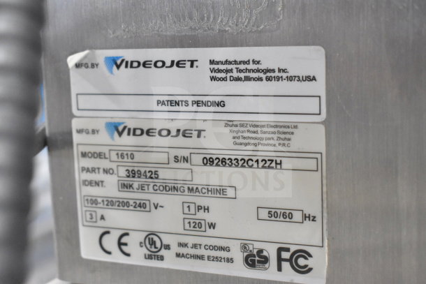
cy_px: 142
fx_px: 710
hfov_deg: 33.4
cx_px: 213
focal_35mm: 60
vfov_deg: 22.6
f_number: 7.1
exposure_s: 1/200
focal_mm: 40
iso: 6400
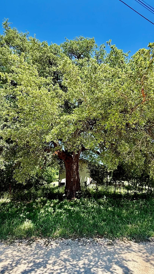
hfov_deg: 53.5
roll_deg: -0.1
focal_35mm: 21
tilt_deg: +16.6
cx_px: 85
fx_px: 152
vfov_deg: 83.8
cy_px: 136
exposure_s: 1/398
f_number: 2.2
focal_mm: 2.22
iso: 50
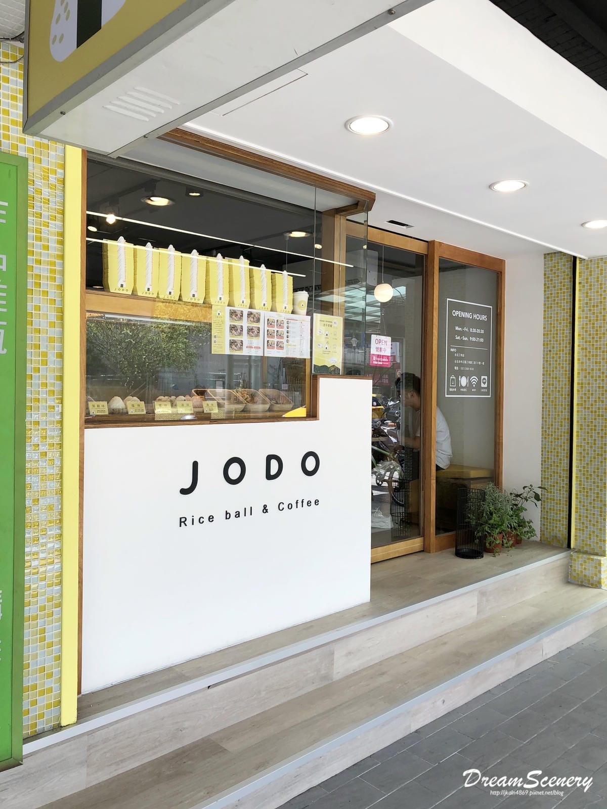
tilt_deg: -0.2
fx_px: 655
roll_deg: +0.1
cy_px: 404
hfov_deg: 49.7
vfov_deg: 63.4
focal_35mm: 28
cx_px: 304
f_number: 1.8
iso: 20
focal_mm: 3.99
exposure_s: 1/214
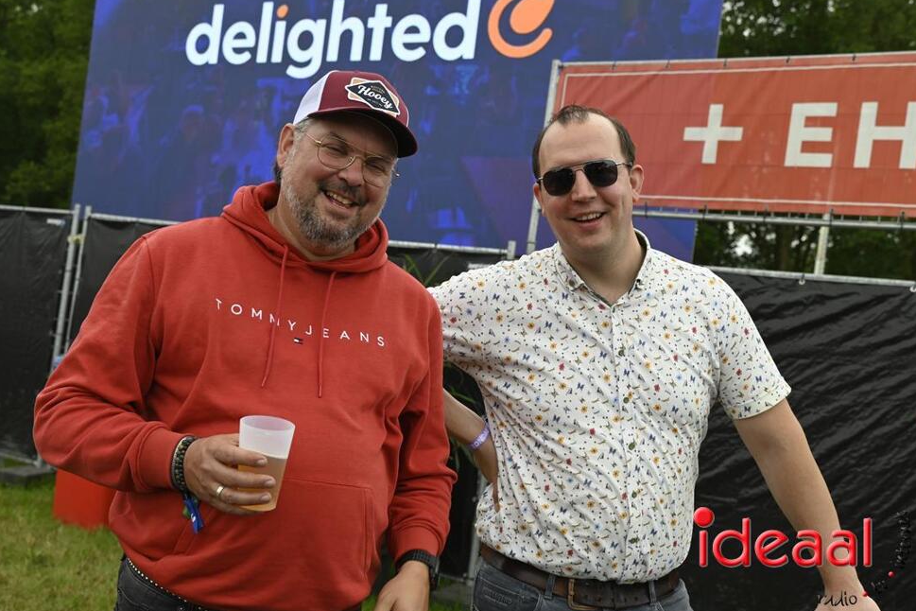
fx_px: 1145
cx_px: 451
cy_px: 301
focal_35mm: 45
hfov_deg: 43.6
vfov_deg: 29.9
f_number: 5.6
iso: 100
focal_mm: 44
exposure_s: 1/125
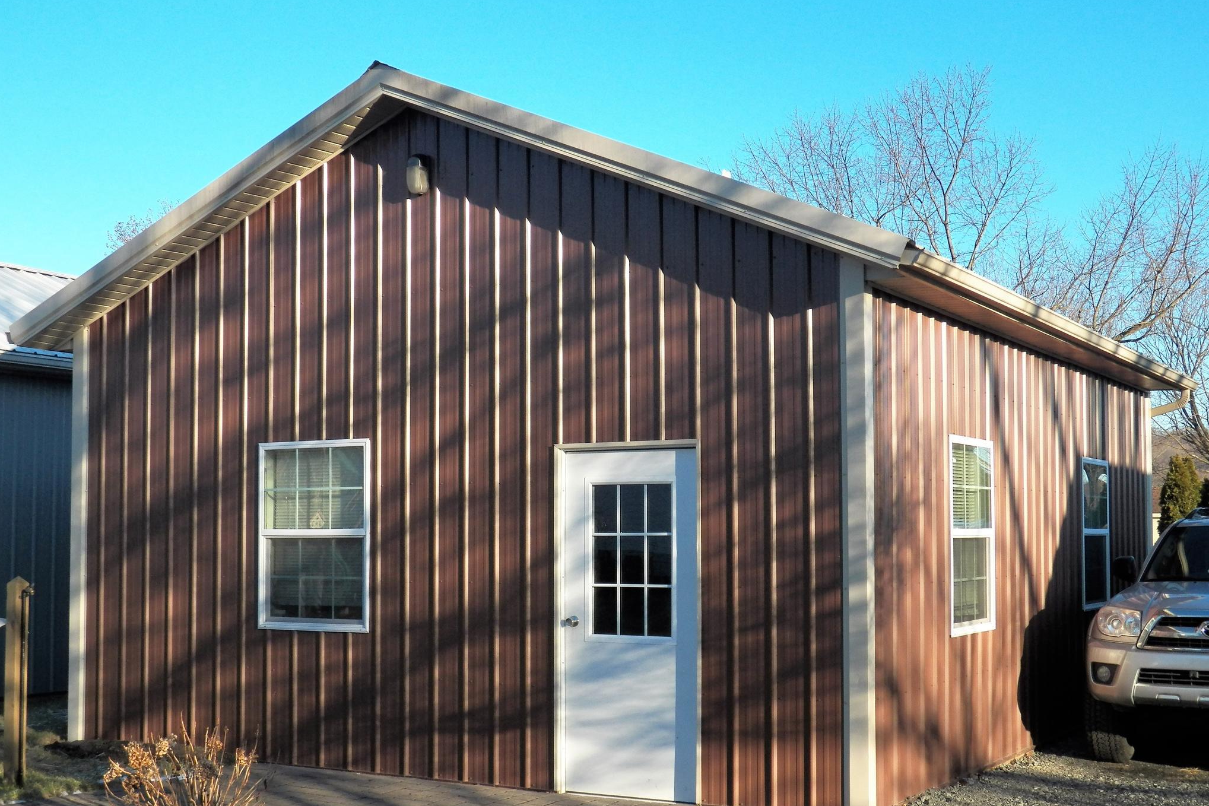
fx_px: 1545
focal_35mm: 46
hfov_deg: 42.7
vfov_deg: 29.2
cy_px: 430
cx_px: 602
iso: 125
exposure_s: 1/500
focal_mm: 7.9
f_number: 4
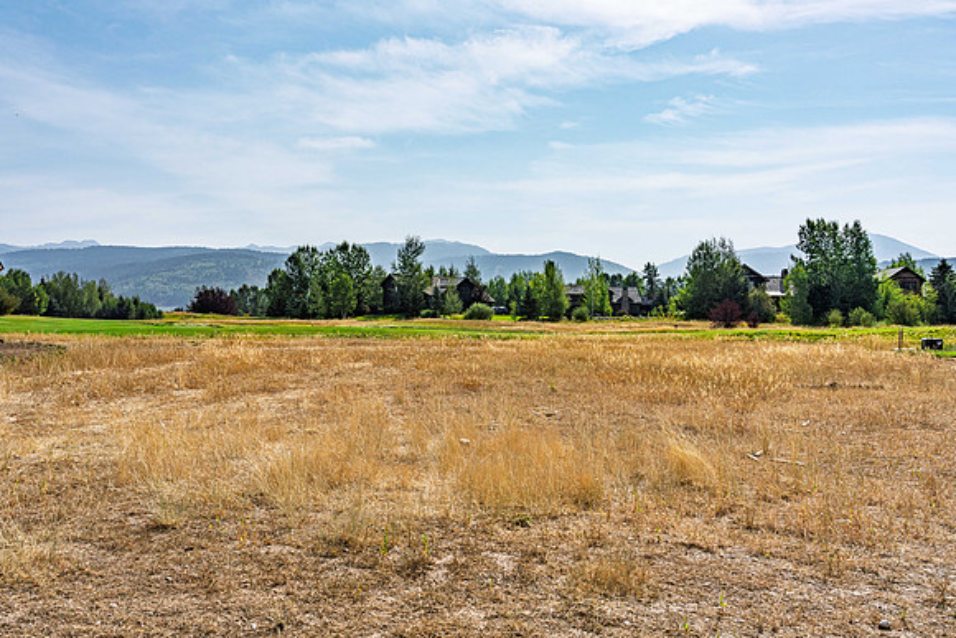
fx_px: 880
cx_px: 478
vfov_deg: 39.8
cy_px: 319
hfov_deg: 57.0
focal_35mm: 33
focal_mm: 33
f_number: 9
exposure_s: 1/1600
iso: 200
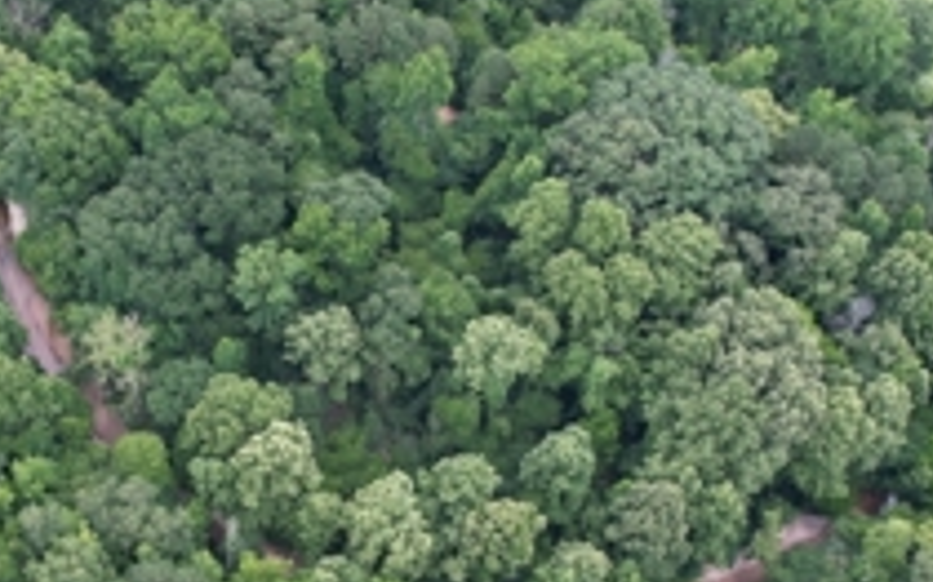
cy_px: 453
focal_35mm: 48
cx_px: 298
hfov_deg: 41.2
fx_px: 1220
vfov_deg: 26.4
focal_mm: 8.38
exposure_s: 1/250
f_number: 2.8
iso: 100
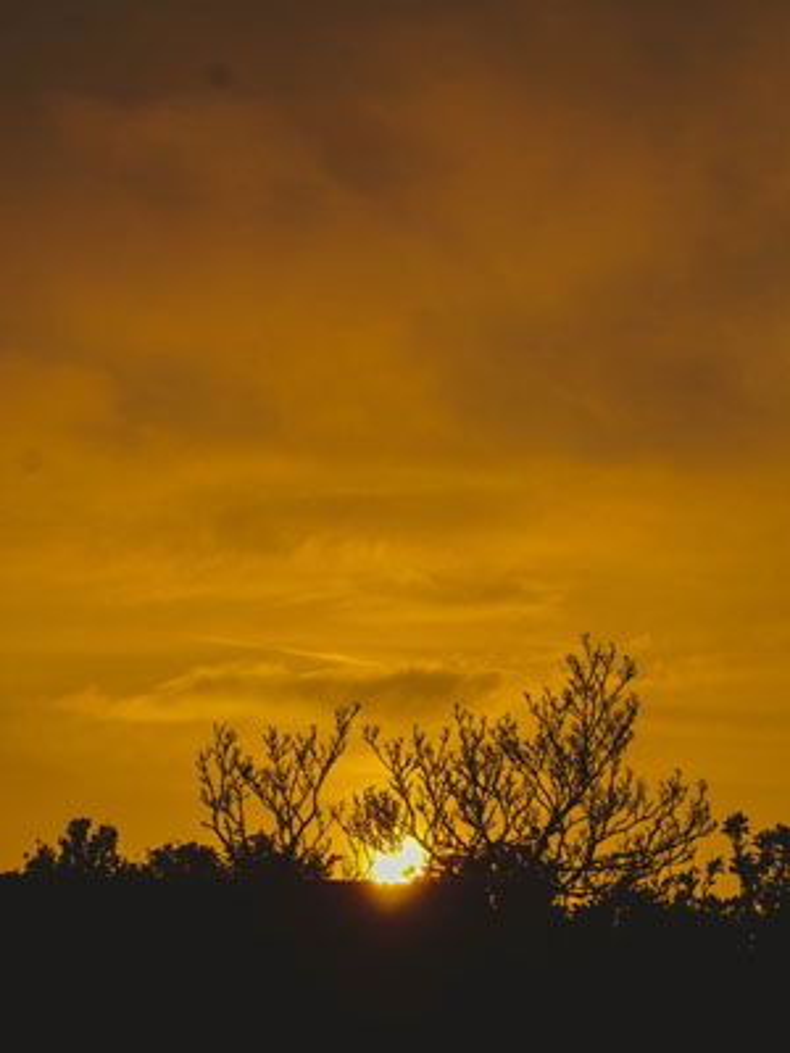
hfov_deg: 9.3
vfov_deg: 12.3
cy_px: 526
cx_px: 395
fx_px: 4869
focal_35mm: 160
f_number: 11
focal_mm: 80
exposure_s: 1/2000
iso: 800
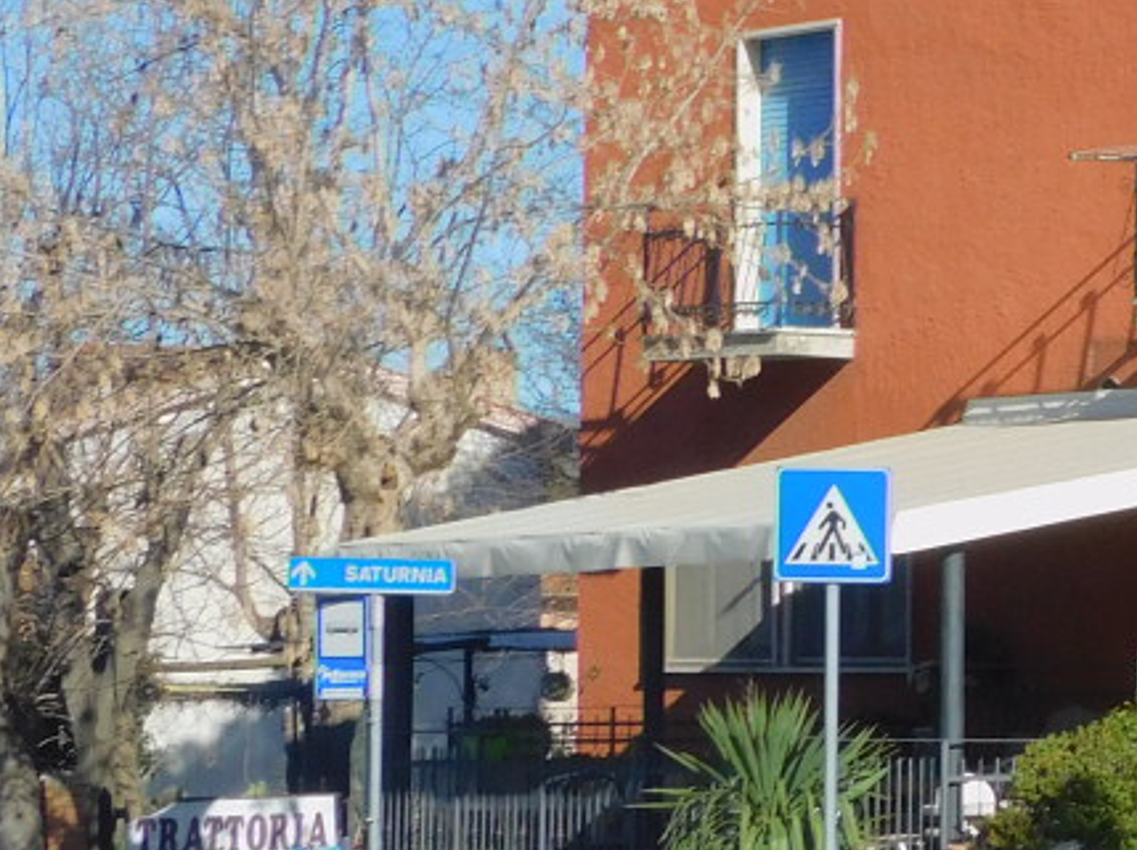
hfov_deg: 11.5
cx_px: 1463
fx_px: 5514
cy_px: 262
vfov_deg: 8.8
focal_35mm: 168
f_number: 4
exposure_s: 1/1000
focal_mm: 9
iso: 125
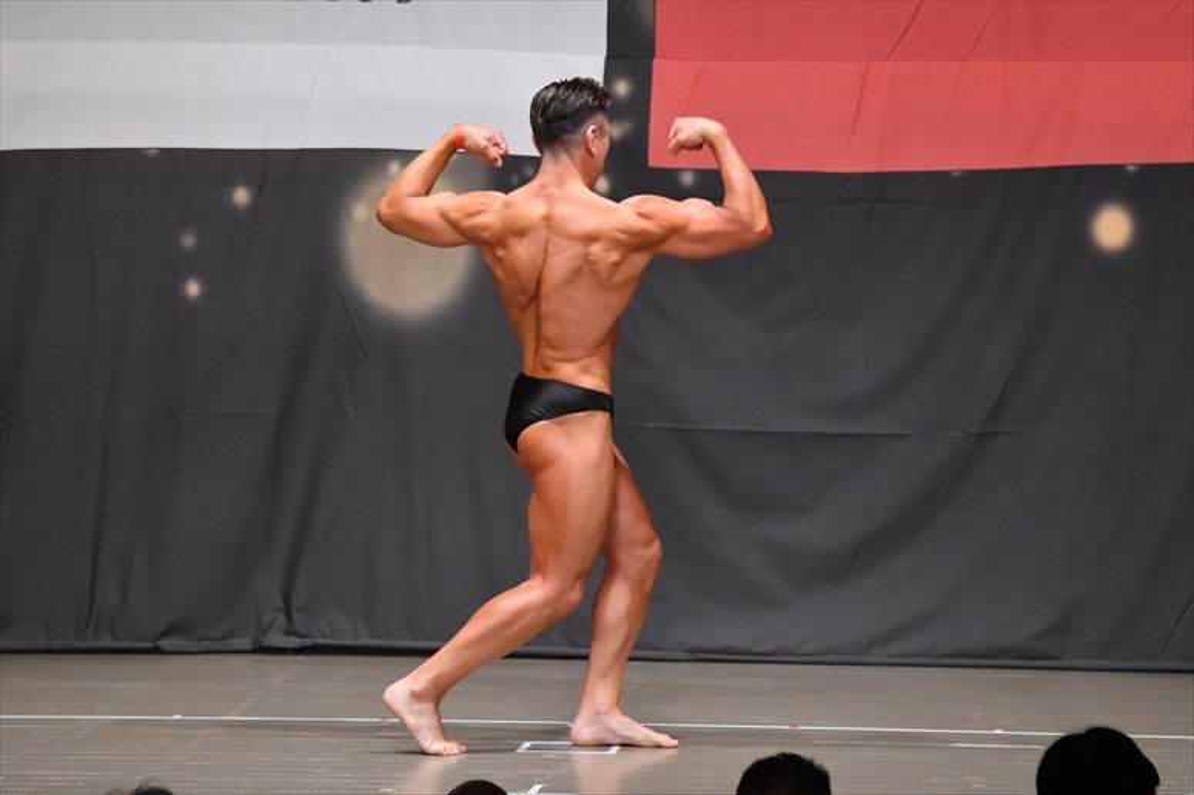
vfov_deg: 6.1
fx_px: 7459
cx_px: 597
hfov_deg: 9.2
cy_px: 398
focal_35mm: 225
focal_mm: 150
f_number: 5.6
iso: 6400
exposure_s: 1/400
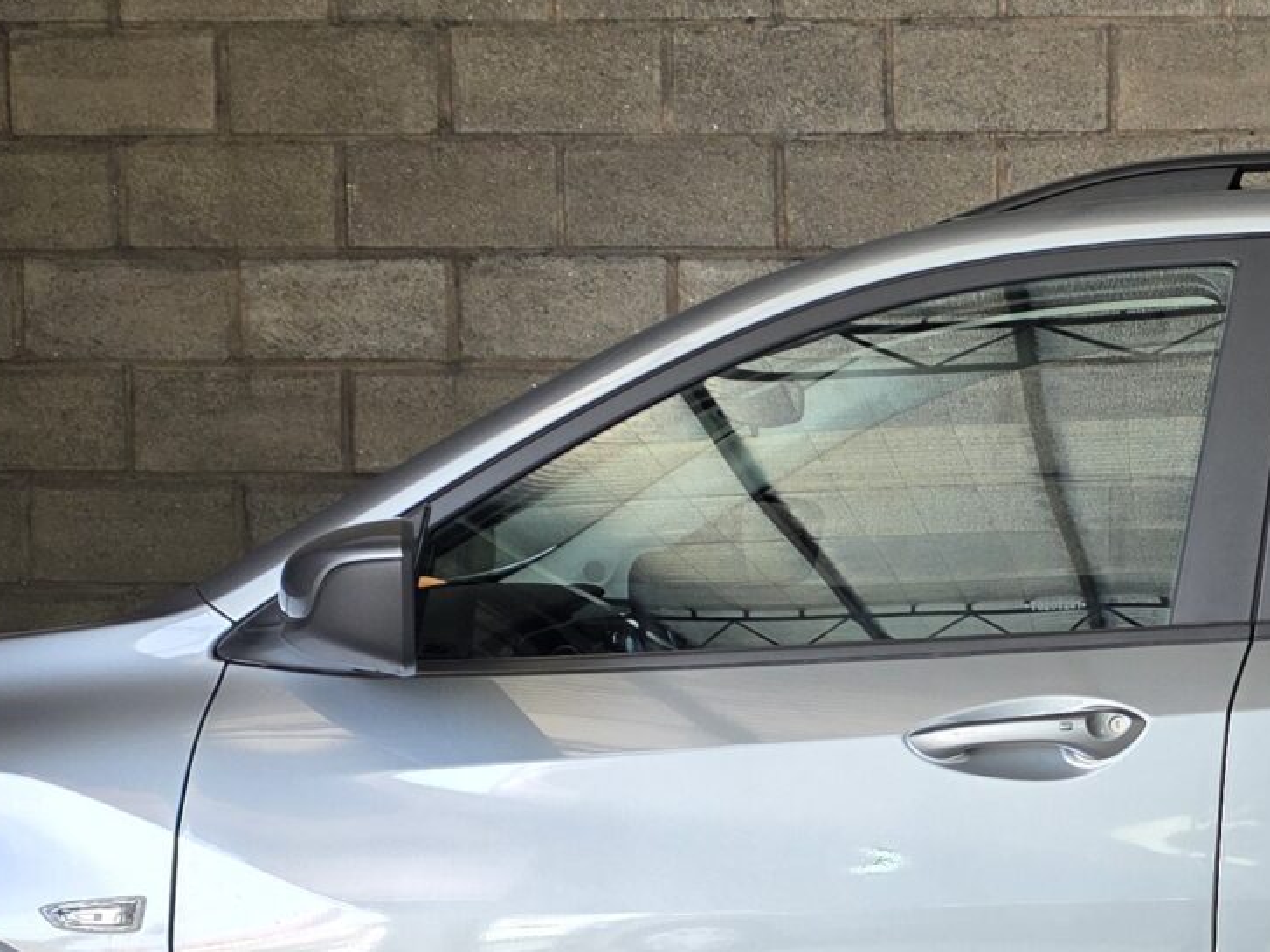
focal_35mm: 81
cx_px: 1125
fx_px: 2971
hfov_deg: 23.5
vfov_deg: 18.1
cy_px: 686
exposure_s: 1/180
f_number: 1.7
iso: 100
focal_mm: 6.3
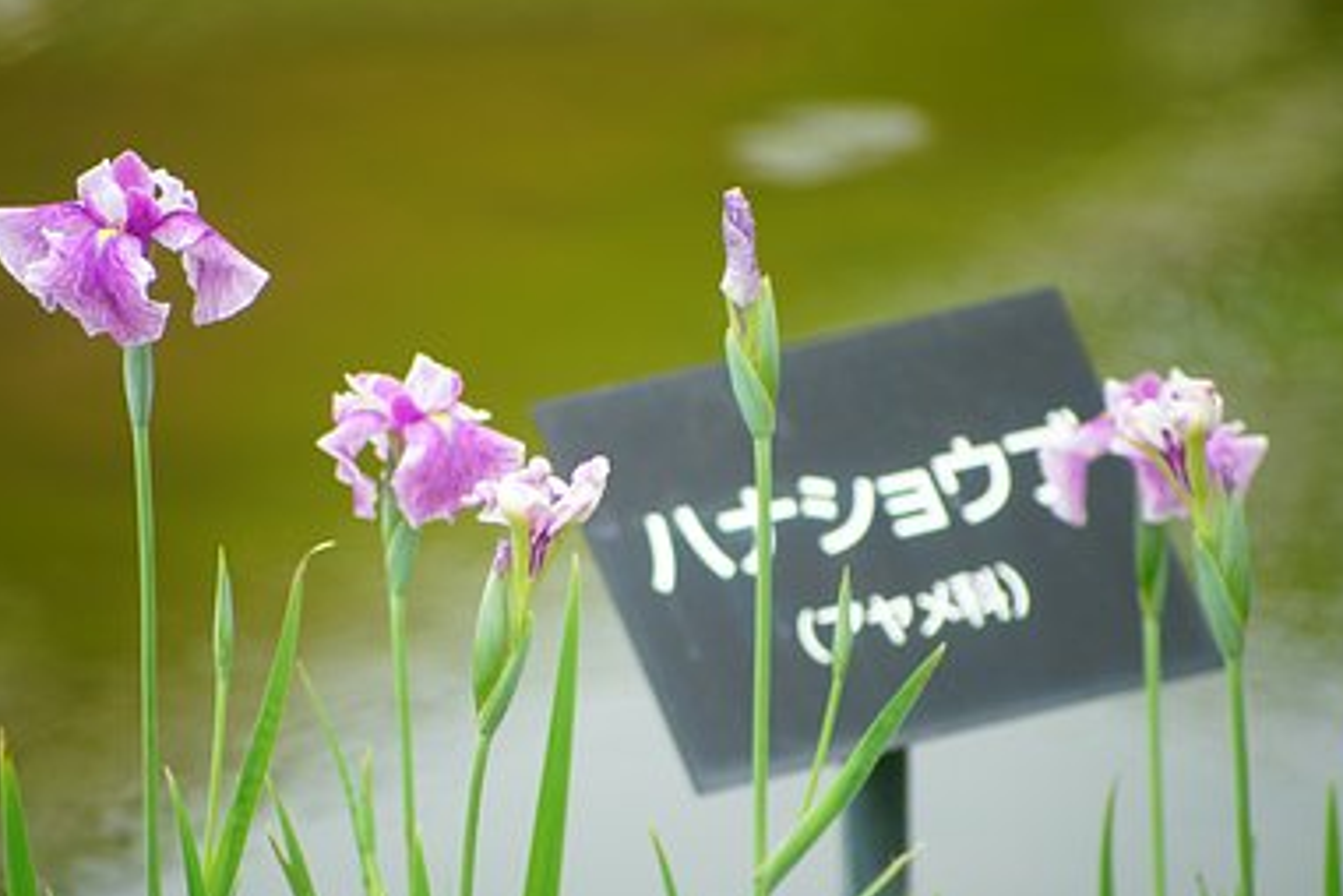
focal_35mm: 403
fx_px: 15033
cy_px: 450
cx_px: 649
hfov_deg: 5.1
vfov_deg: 3.4
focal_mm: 300
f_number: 5.6
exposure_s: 1/320
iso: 500
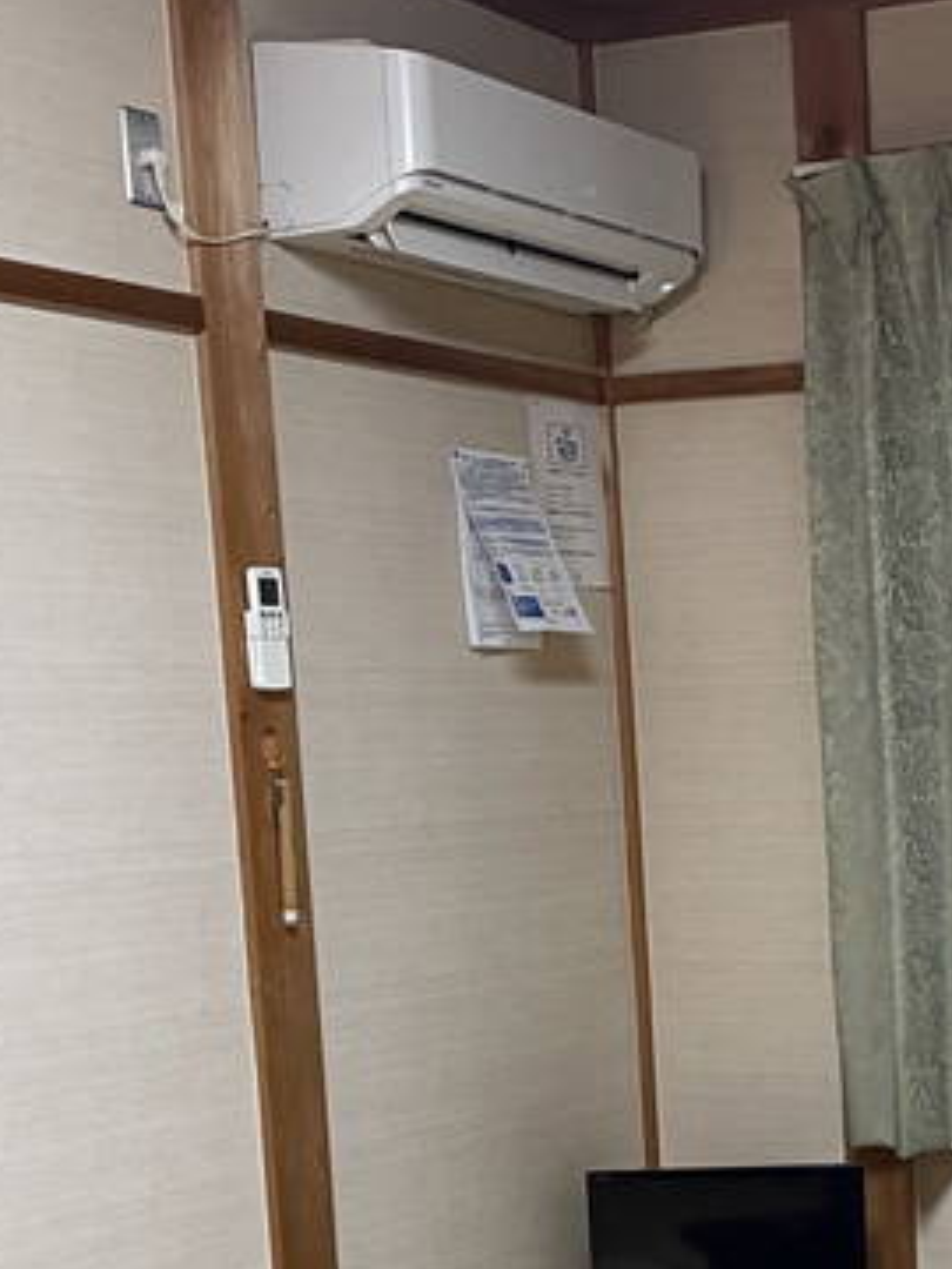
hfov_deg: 19.1
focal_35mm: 74
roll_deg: +1.6
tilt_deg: -8.7
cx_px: 1047
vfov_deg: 25.4
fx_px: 2714
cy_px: 1167
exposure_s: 1/60
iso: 320
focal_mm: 4.2
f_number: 1.6
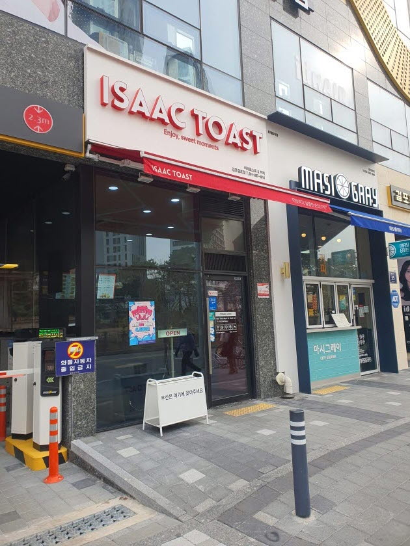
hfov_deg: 53.1
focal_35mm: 26
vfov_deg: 67.3
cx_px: 205
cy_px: 273
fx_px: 411
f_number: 2.4
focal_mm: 4.3
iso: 50
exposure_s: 1/460
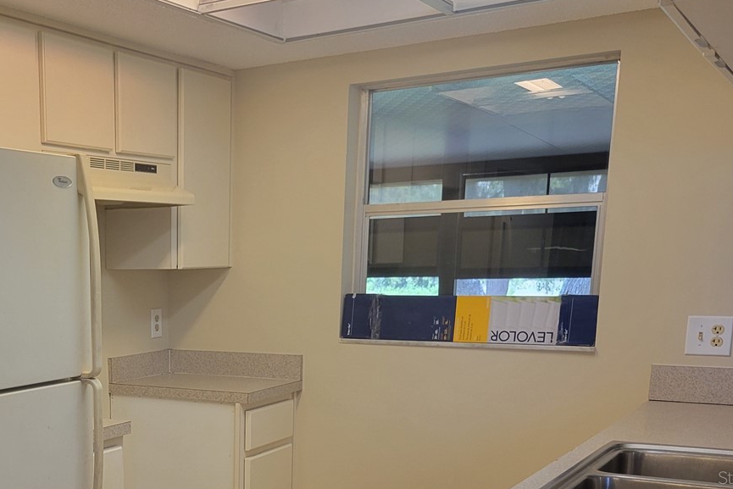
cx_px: 120
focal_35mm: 50
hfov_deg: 37.8
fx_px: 1018
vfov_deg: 25.8
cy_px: 477
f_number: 1.8
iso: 100
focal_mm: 5.4
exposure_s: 1/120
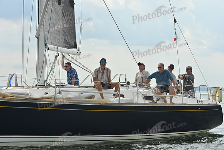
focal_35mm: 100
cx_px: 112
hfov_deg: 20.4
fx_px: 622
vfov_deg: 13.7
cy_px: 75
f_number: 8
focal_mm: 100
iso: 320
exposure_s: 1/1250
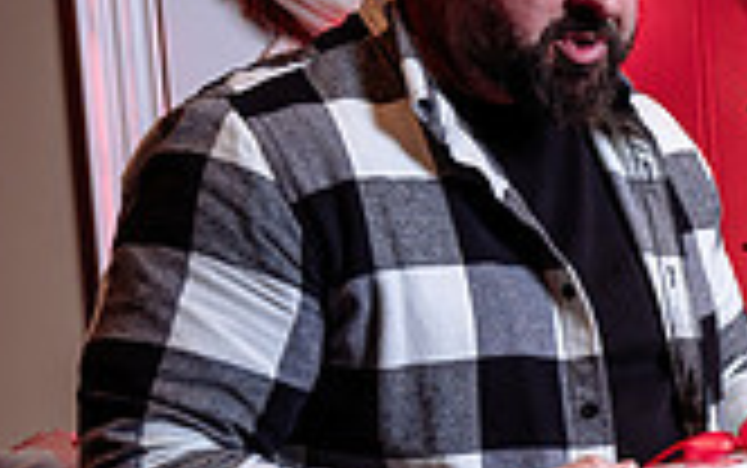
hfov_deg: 20.2
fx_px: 1895
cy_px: 496
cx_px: 1009
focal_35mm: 93
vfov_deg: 13.8
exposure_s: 1/200
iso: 500
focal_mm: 24
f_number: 4.5
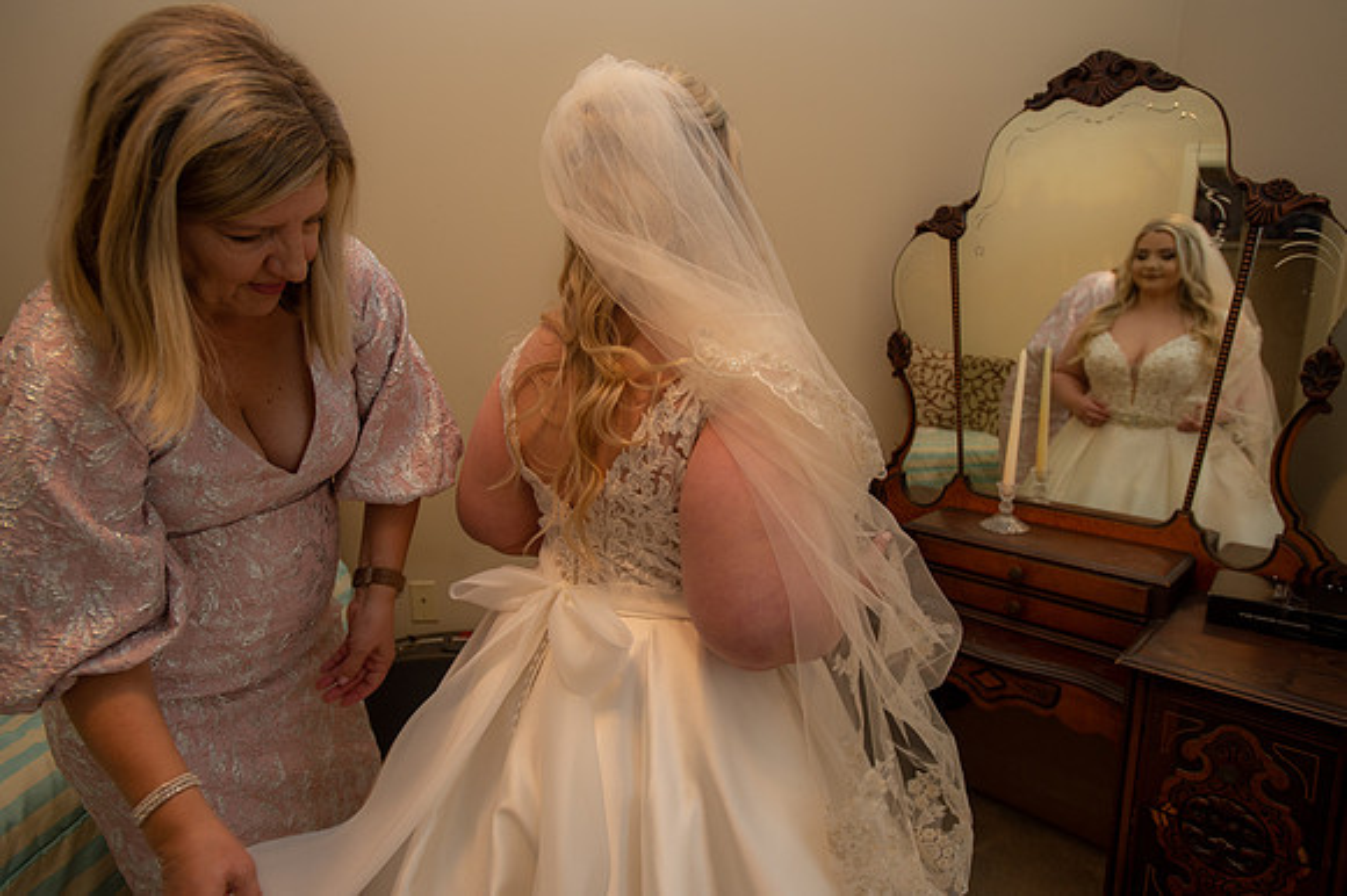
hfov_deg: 78.6
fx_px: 823
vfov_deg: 57.2
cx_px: 674
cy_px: 448
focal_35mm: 22
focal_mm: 22
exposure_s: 1/60
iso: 640
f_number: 4
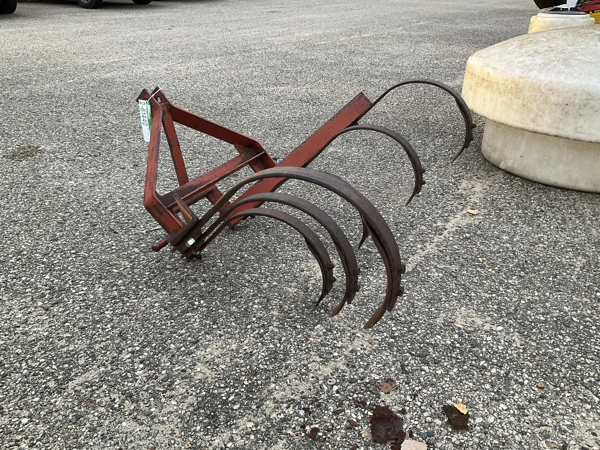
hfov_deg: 61.7
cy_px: 225
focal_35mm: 29
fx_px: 503
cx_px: 300
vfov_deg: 48.2
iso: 64
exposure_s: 1/122
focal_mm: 3
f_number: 1.8
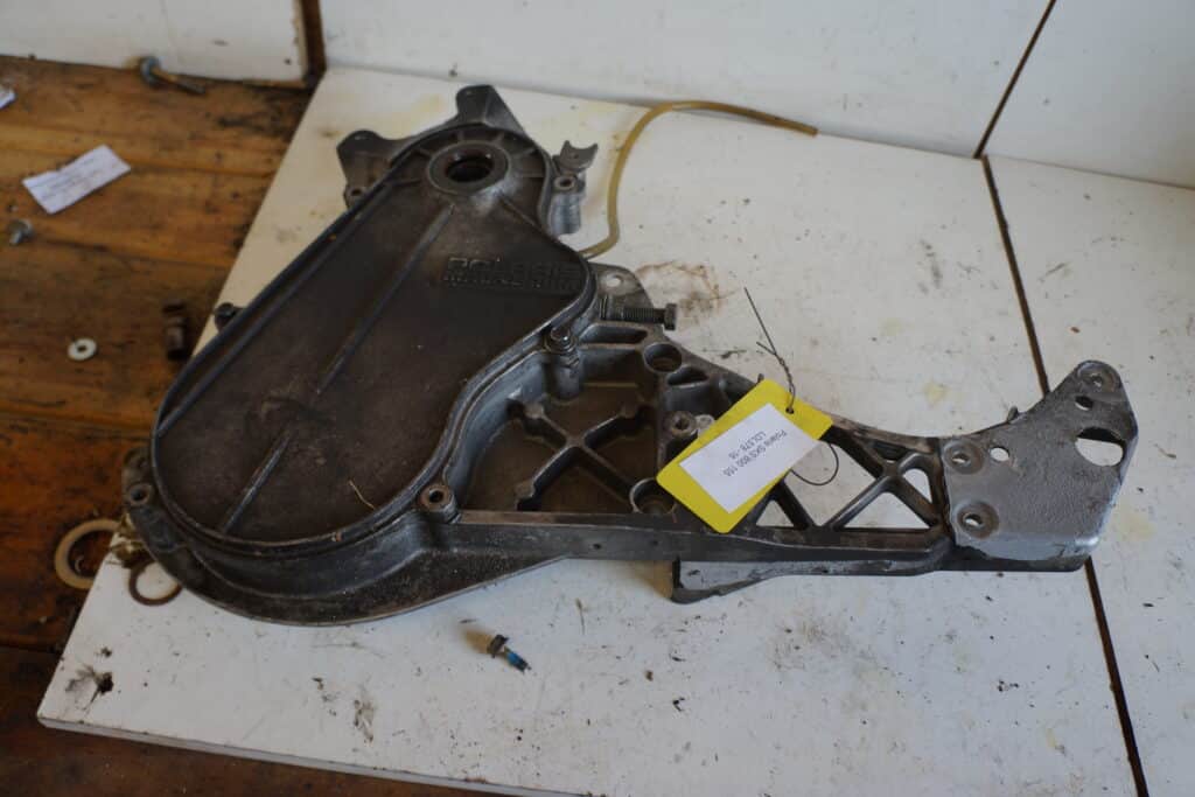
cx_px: 598
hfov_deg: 67.4
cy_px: 398
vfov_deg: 47.9
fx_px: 896
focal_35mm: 27
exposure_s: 1/60
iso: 160
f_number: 3.5
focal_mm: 18
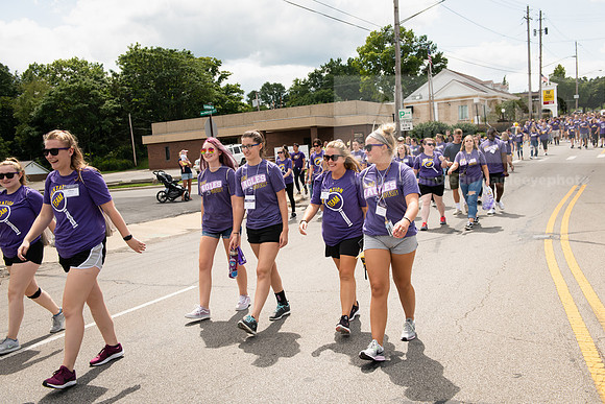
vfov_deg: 37.9
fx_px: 588
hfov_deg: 54.4
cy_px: 202
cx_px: 302
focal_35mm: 35
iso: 250
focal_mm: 35
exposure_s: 1/640
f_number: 5.6
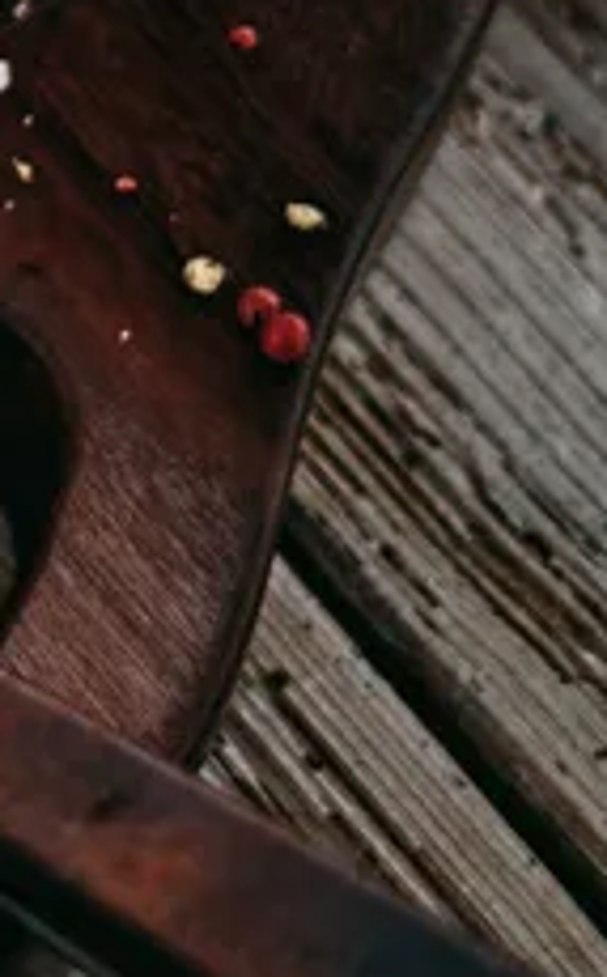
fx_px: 5898
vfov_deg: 9.4
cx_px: -1358
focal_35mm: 222
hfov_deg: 5.5
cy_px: -32
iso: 64
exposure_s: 1/160
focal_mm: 50
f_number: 1.8
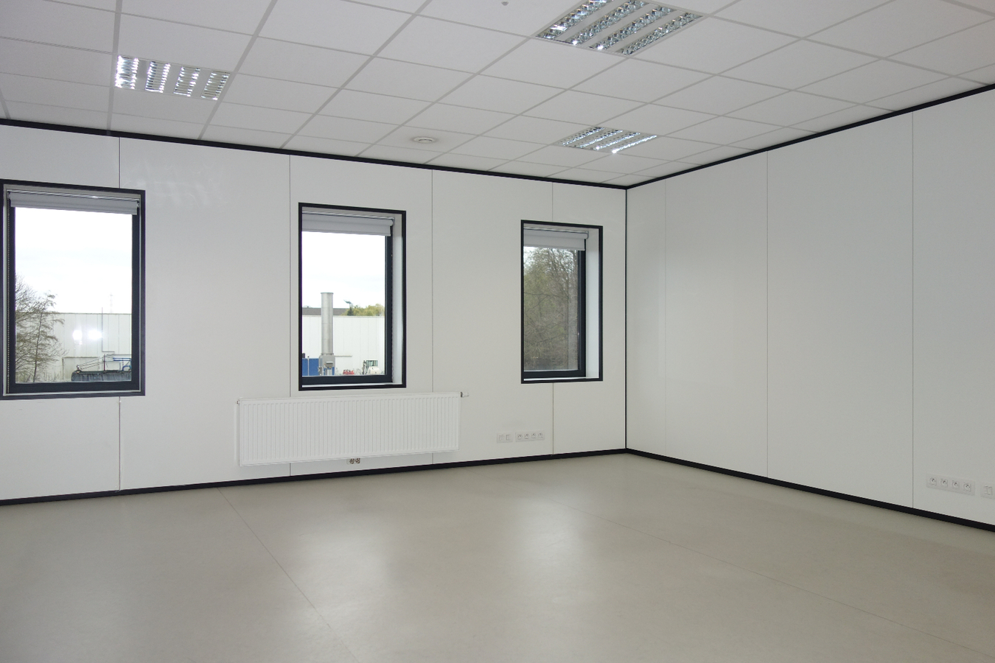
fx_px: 774
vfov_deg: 46.4
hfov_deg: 65.5
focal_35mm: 28
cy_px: 332
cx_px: 498
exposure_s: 1/250
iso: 200
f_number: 2
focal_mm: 10.4
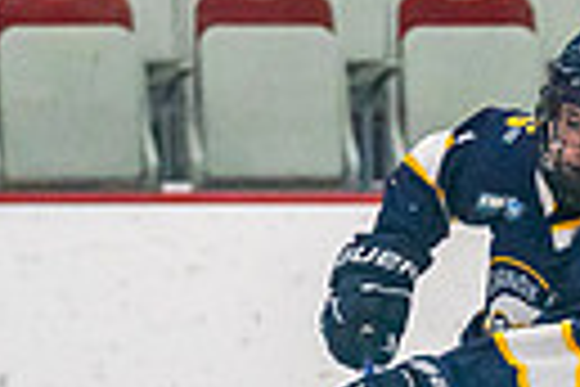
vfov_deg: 2.0
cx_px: 499
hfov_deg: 3.0
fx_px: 11229
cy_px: 560
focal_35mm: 697
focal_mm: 102
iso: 4000
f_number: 2.8
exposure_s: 1/1600
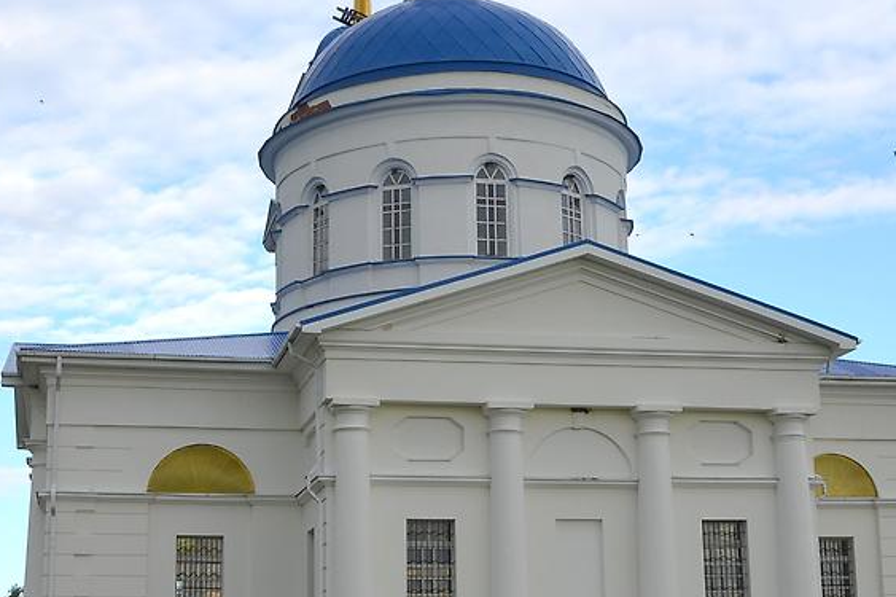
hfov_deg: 30.1
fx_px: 1669
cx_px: 428
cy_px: 276
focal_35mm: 67
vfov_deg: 20.3
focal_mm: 21
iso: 110
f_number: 8
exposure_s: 1/250
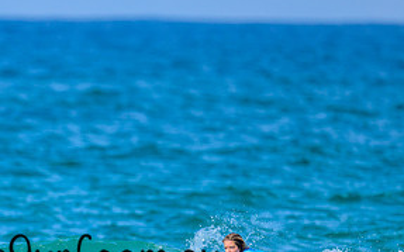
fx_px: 18156
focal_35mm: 1650
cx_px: 70
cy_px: 244
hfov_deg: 1.3
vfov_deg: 0.8
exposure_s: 1/2000
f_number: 6.3
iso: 360
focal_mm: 800
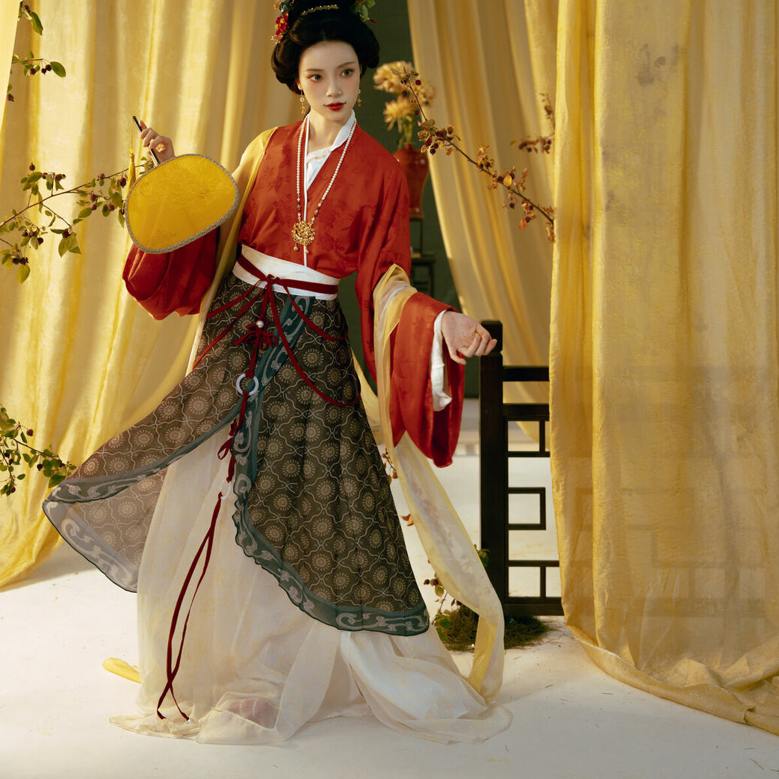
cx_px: 388
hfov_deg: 25.4
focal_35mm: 68
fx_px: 1731
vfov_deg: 25.1
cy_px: 193
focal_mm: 53
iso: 400
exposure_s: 1/200
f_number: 2.8
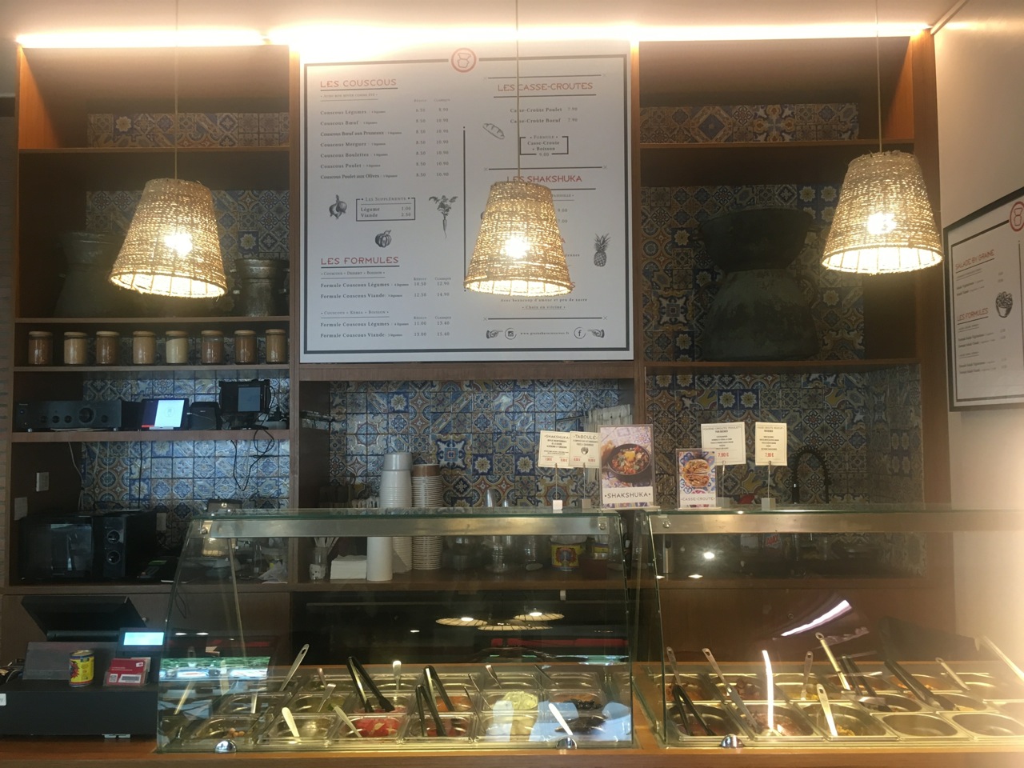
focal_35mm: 29
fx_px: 858
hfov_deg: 61.7
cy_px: 384
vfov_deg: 48.2
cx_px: 512
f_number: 2.2
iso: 100
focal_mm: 4.15
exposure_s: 1/33
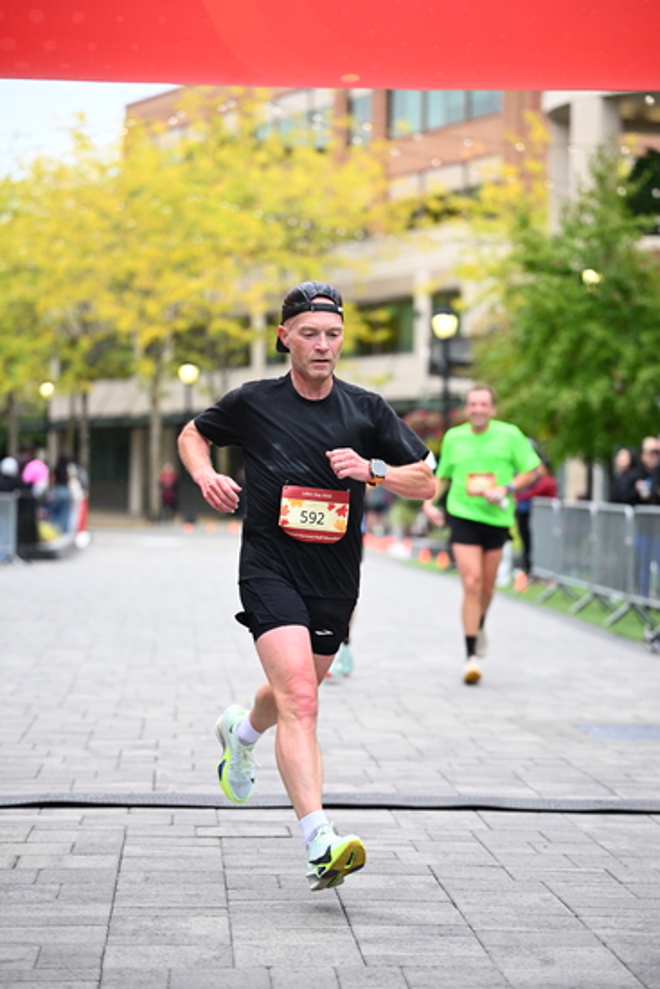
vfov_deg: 20.8
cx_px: 330
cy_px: 494
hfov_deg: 14.0
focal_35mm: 98
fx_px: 2693
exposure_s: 1/2000
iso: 1250
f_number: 2.8
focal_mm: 98
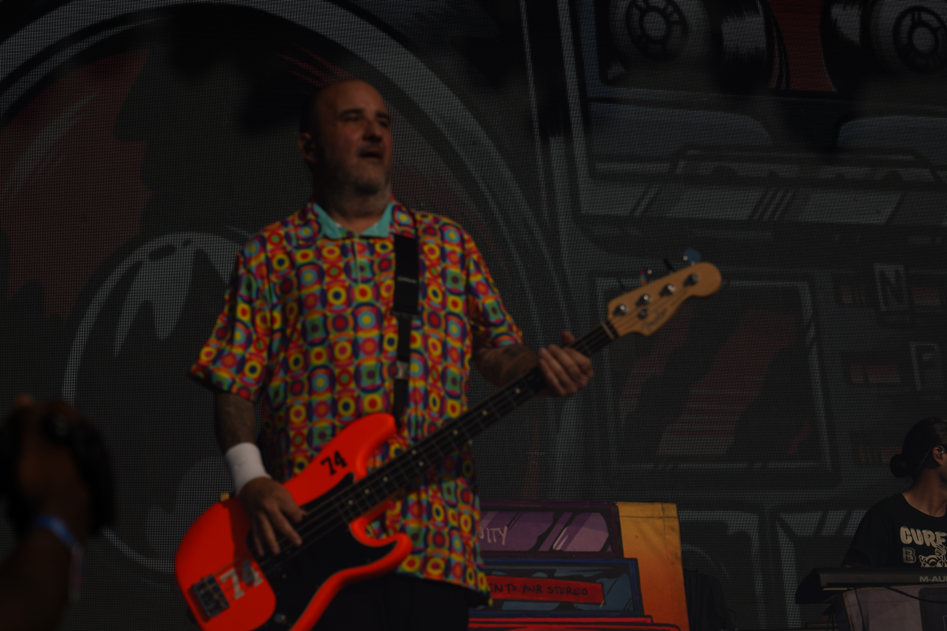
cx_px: 474
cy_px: 316
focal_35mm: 105
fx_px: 2762
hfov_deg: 19.5
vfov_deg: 13.0
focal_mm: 105
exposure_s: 1/2000
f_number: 8
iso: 100
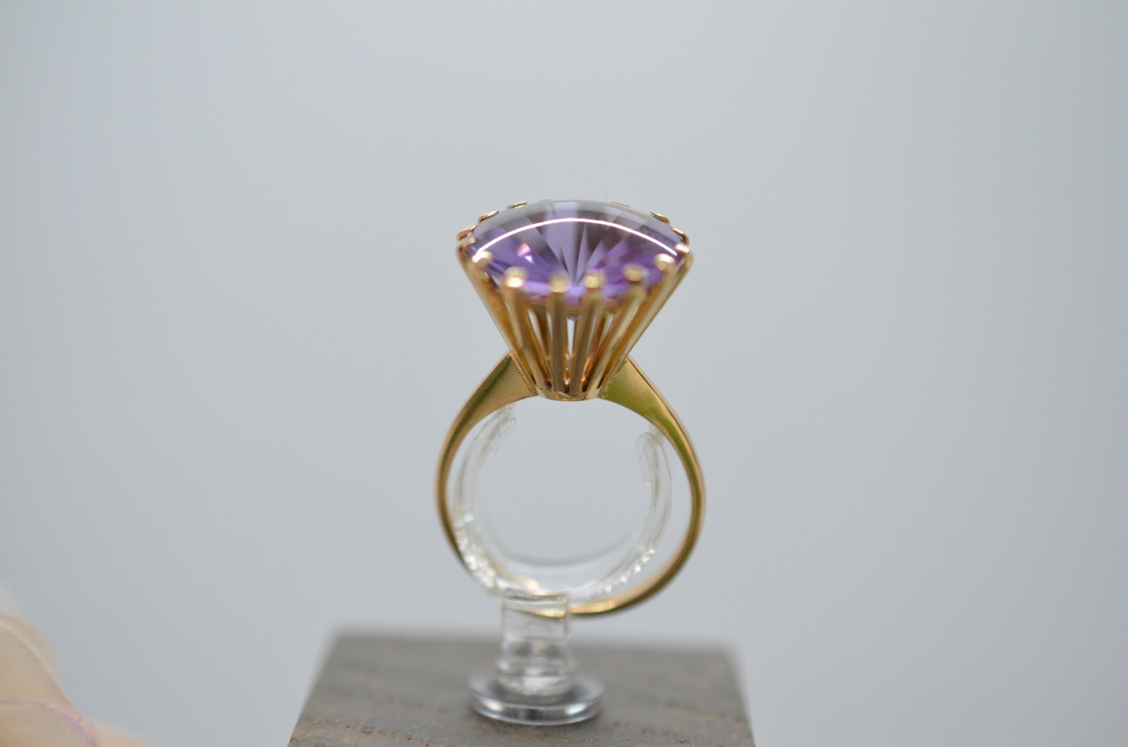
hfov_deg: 33.5
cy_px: 374
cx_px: 564
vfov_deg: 22.5
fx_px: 1876
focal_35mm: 60
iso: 2500
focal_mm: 40
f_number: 4
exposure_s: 1/2500
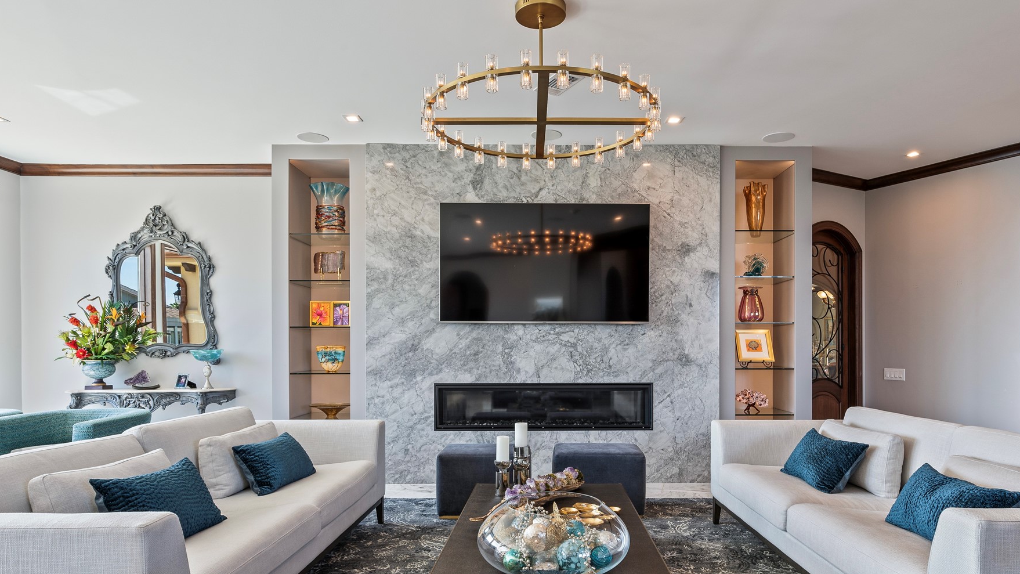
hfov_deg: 81.1
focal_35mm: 22
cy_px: 355
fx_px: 595
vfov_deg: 51.0
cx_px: 545
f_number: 6.3
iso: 125
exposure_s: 1/8
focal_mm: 17
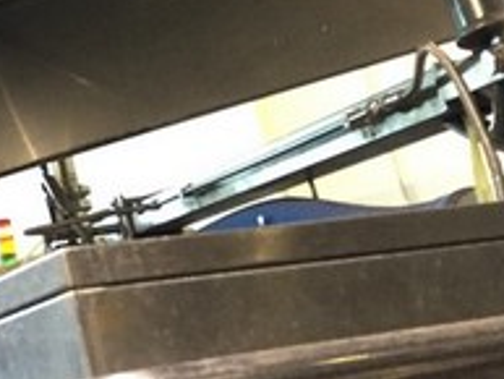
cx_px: -185
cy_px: -159
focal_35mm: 96
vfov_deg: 14.5
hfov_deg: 18.7
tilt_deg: +25.2
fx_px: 1399
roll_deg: +8.9
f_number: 2.2
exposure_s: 1/20
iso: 250
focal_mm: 4.15
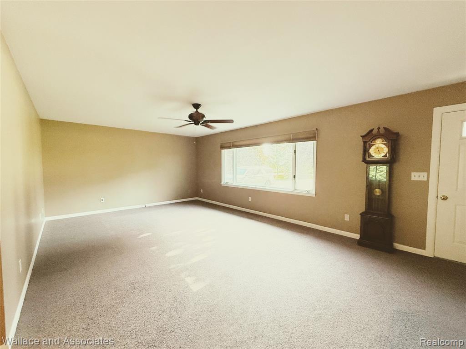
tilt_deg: -2.7
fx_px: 188
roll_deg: +0.2
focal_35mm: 14
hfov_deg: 102.1
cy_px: 174
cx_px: 233
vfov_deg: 85.7
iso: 320
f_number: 2.2
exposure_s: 1/120
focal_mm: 2.22
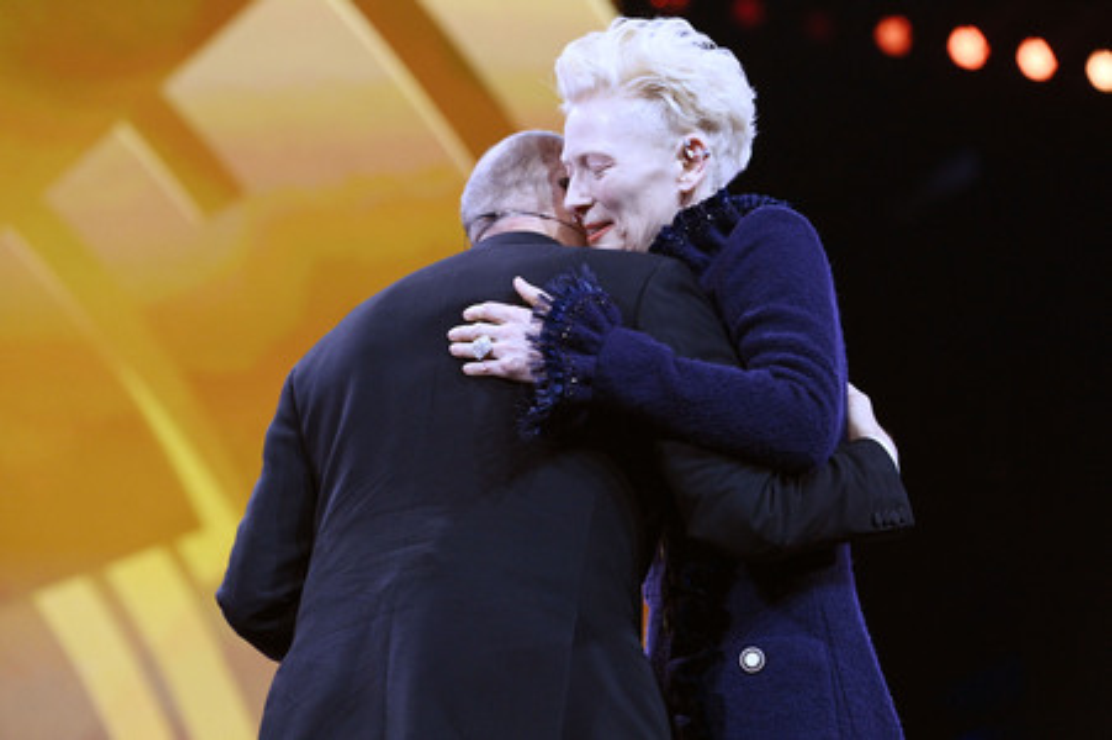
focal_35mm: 120
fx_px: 3704
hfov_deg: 17.1
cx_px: 556
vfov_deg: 11.4
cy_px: 370
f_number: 4
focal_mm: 120
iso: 5000
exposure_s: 1/250
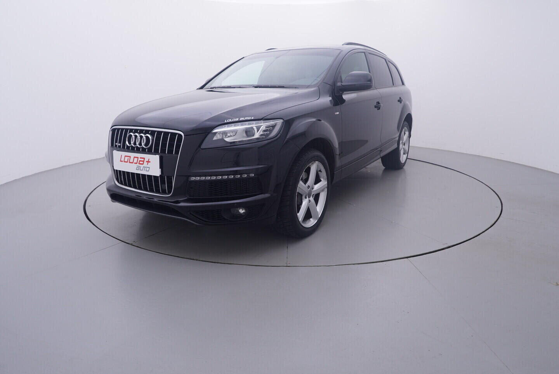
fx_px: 350
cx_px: 280
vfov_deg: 56.2
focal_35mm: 22
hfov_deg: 77.3
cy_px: 187
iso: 200
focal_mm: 15
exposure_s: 1/80
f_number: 5
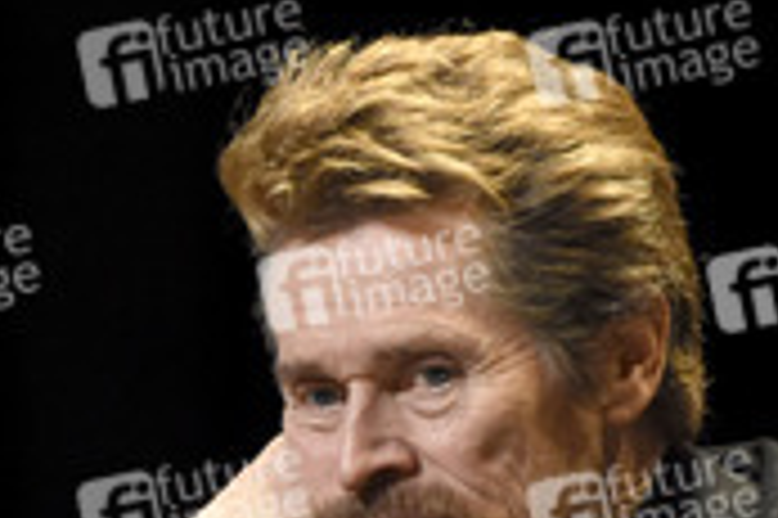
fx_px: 16884
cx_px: 254
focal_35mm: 782
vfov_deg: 1.8
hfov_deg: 2.6
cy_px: 617
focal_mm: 200
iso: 2500
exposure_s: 1/160
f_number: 3.2
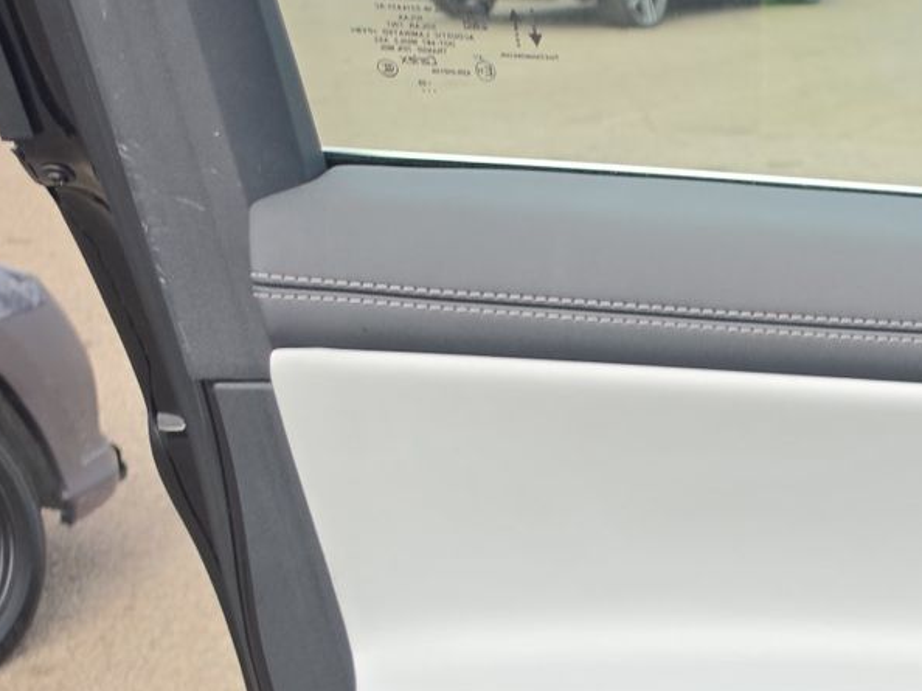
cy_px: 845
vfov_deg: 21.8
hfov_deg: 26.3
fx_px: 1651
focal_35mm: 62
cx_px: 1217
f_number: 1.4
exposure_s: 1/163
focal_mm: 6.5
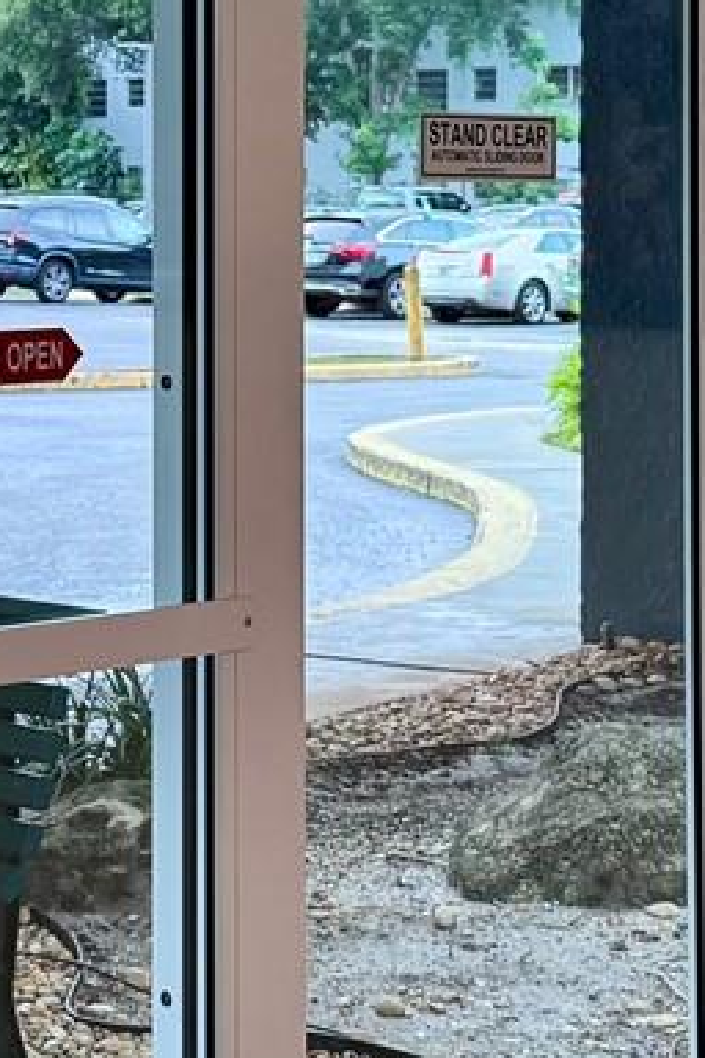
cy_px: 146
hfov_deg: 13.1
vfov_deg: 19.4
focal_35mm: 104
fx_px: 3055
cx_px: 162
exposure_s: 1/120
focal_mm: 6.76
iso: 160
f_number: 1.78
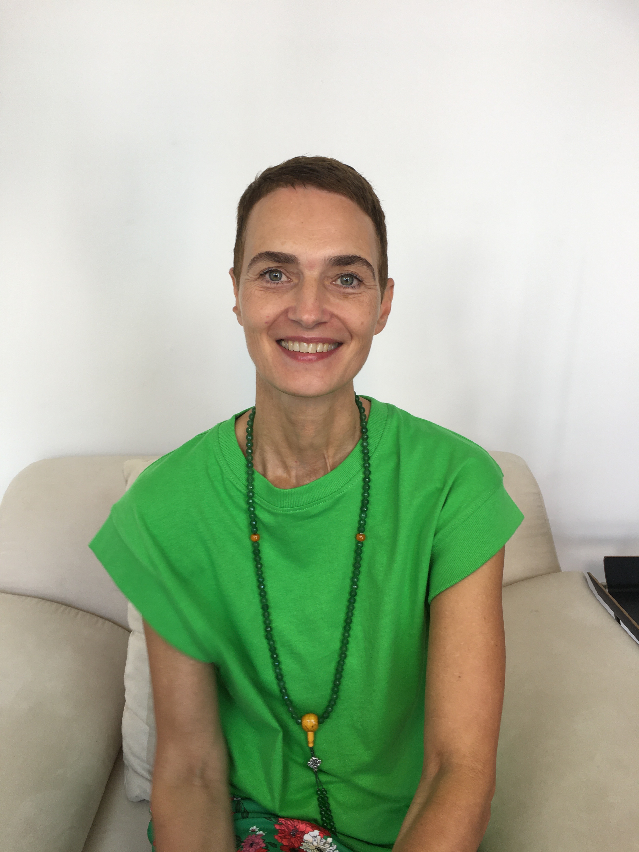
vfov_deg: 61.7
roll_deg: +1.1
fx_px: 714
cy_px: 426
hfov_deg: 48.2
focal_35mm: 29
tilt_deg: -14.3
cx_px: 320
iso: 32
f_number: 2.2
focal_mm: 4.15
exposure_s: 1/50
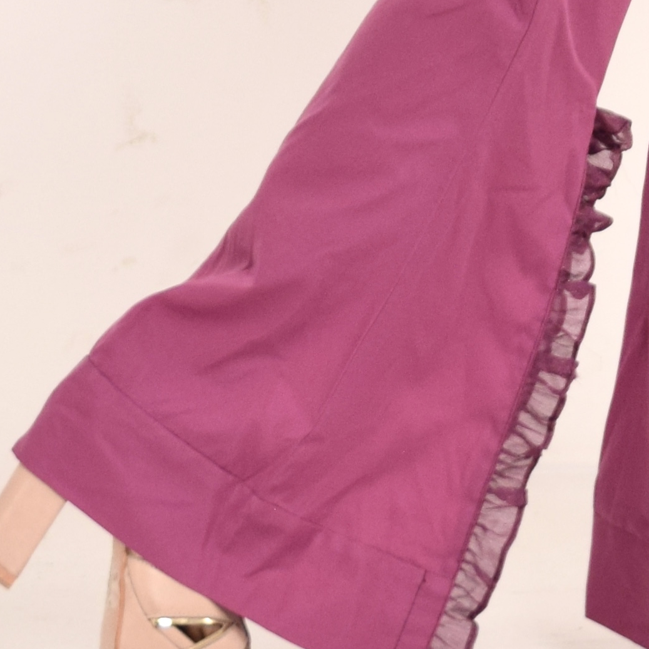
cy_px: -854
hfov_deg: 7.4
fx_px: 5006
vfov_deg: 7.0
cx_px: 615
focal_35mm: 236
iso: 400
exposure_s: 1/200
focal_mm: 32
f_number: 5.6
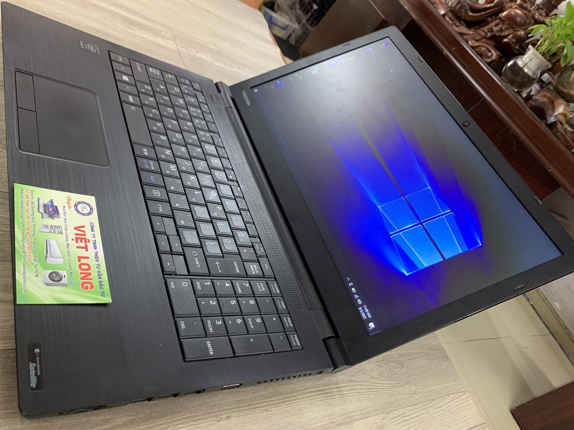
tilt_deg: -32.2
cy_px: 210
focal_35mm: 27
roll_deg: -43.4
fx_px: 448
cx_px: 279
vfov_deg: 51.4
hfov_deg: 65.3
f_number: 1.8
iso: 320
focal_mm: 4.25
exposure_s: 1/40
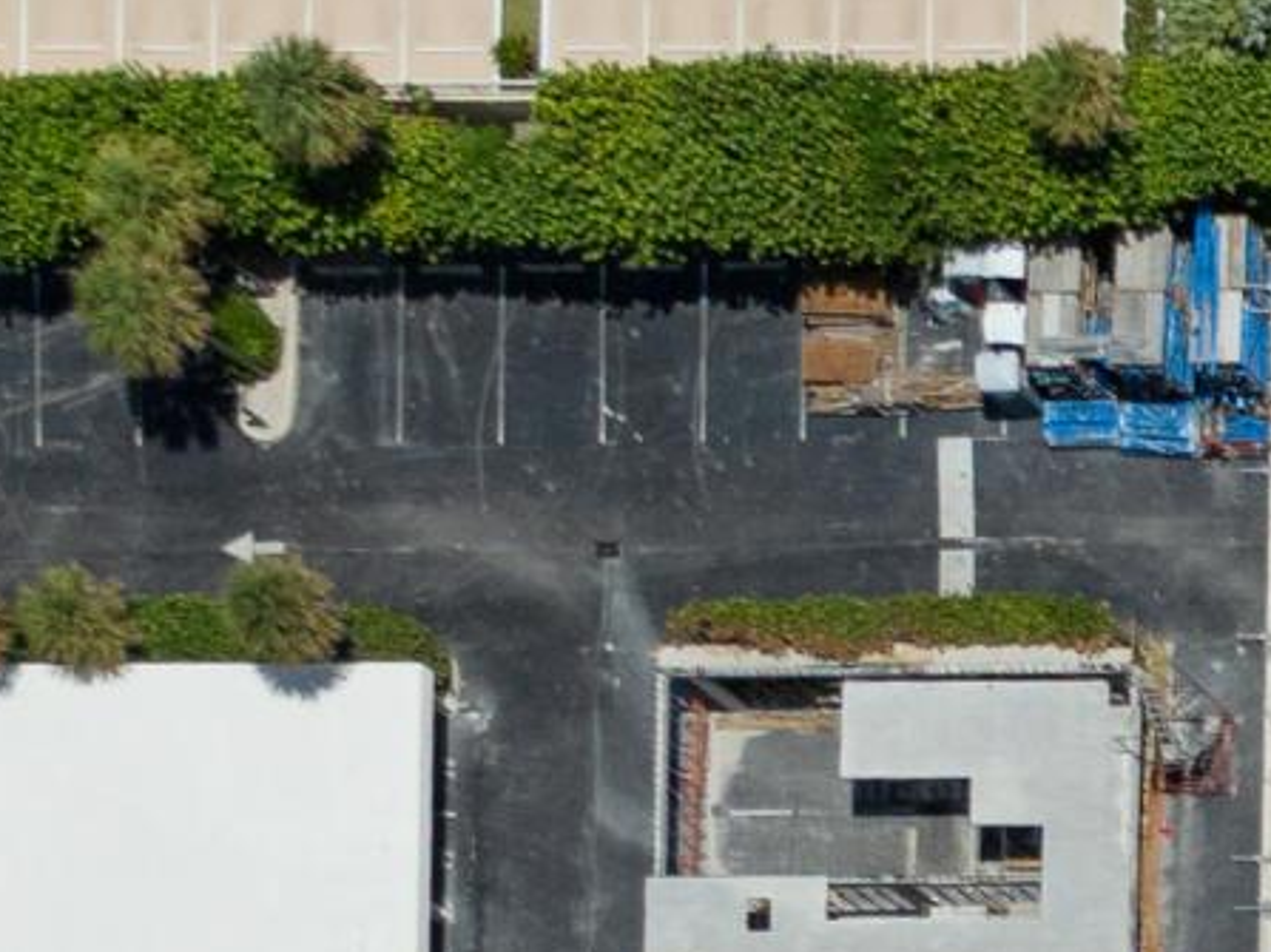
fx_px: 5910
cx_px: 3884
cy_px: 3046
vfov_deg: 7.8
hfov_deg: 9.5
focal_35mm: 161
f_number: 2.8
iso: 130
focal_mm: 12.29
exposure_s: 1/5000
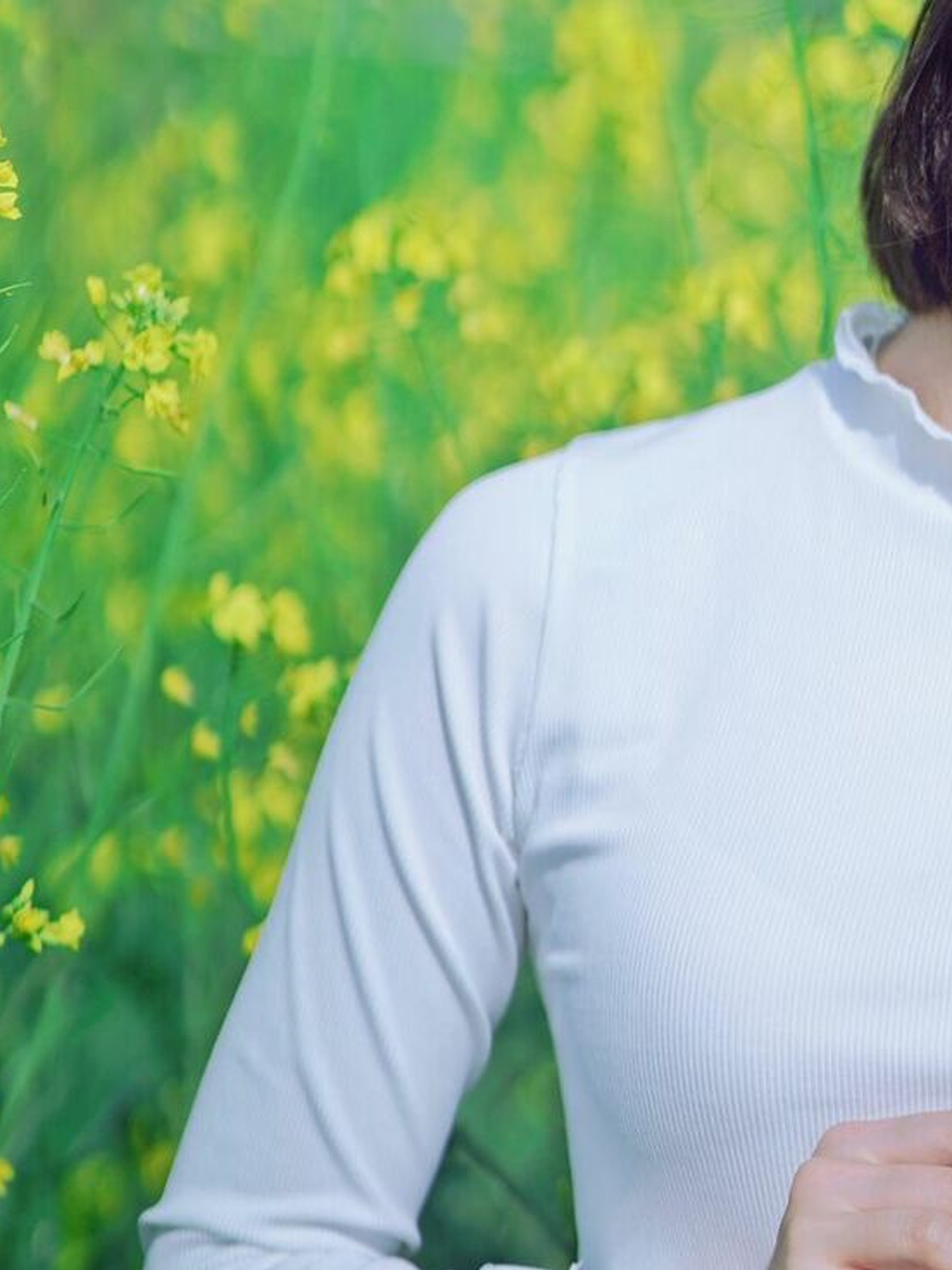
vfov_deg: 11.3
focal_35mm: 175
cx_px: 862
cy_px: 337
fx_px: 6417
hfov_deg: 8.5
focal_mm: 85
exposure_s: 1/8000
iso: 100
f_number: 2
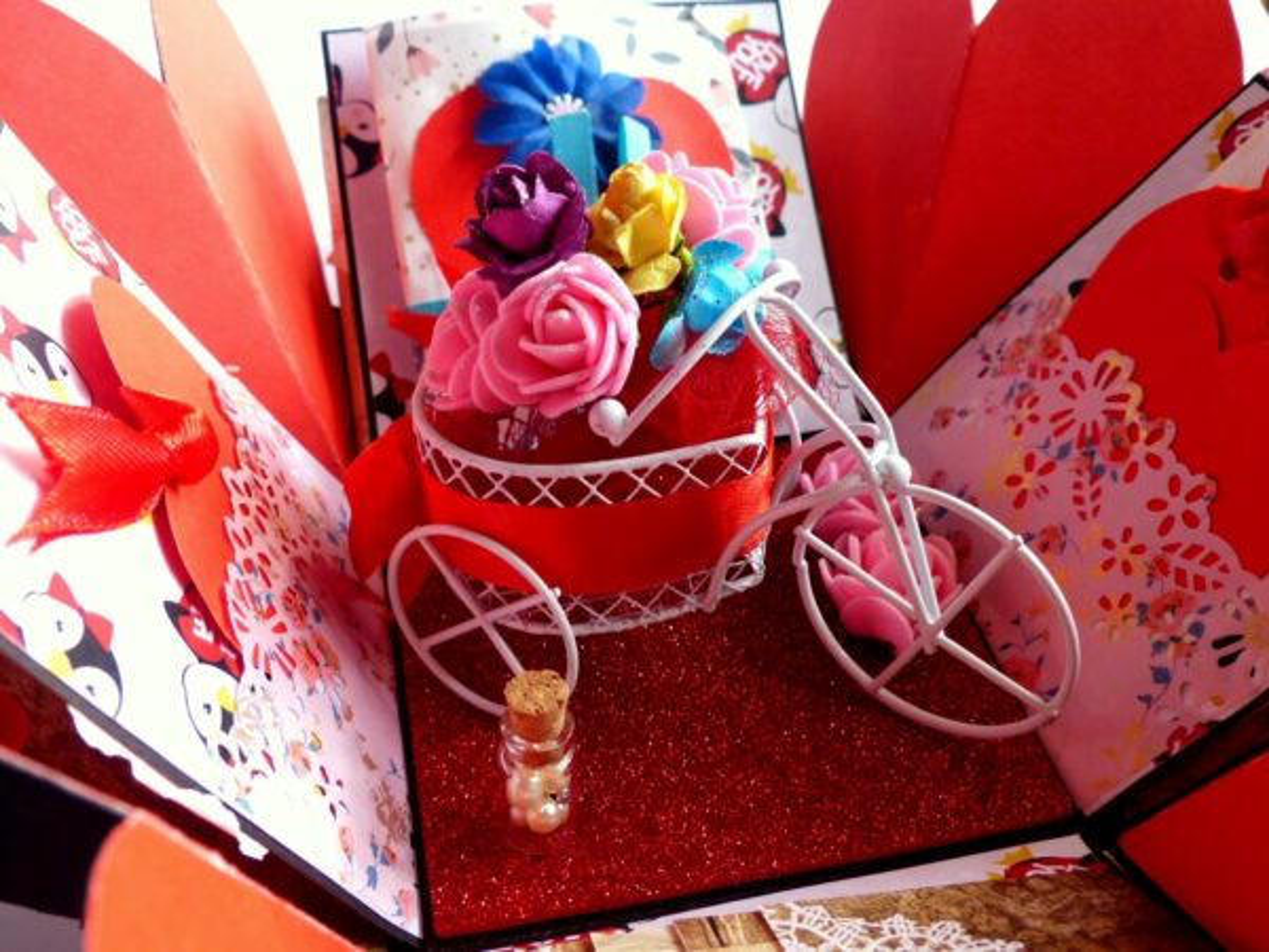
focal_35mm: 38
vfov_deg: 37.7
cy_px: 476
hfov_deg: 49.0
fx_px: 1393
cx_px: 634
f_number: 2.8
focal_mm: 6.8
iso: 200
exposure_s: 1/60
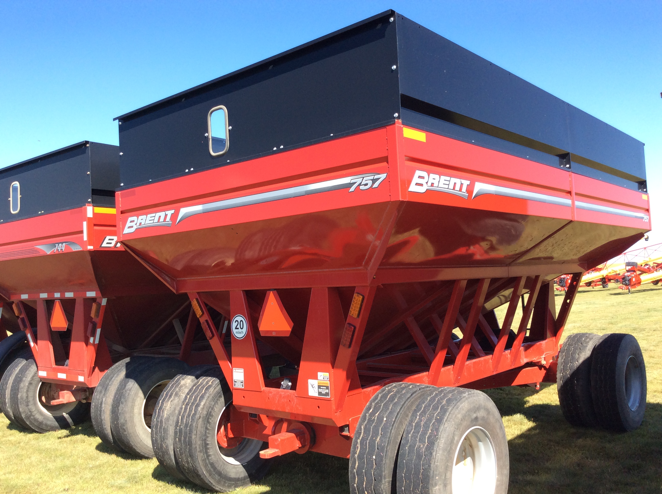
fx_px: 611
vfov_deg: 44.1
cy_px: 247
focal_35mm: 32
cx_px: 331
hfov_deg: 56.9
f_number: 2.4
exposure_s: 1/529
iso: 32
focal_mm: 3.3
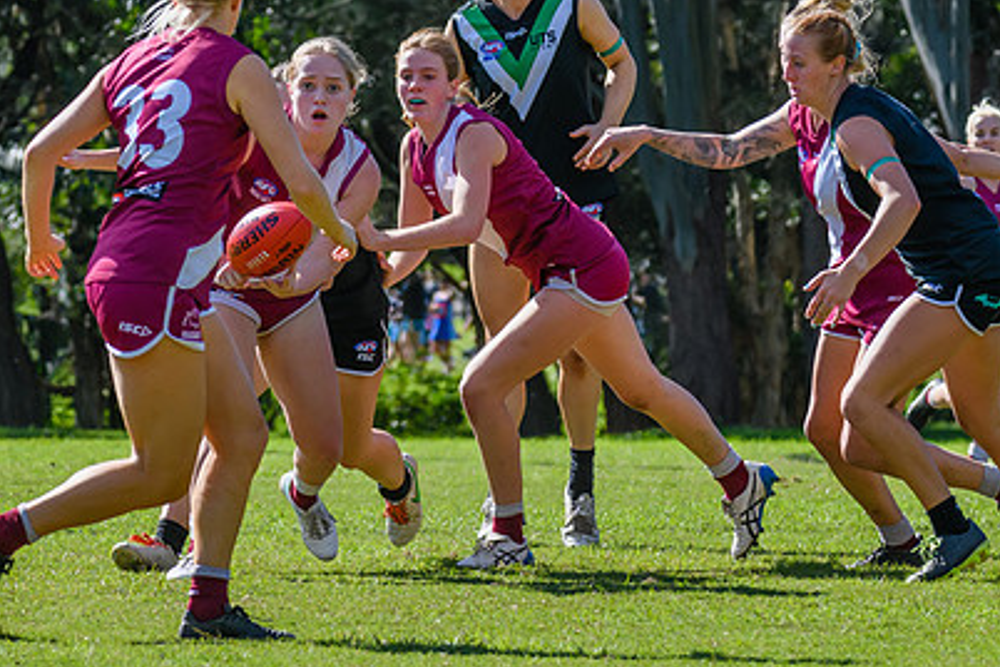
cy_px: 296
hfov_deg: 4.5
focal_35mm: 459
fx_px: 12749
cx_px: 415
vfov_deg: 3.0
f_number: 8
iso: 800
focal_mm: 190
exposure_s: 1/1250
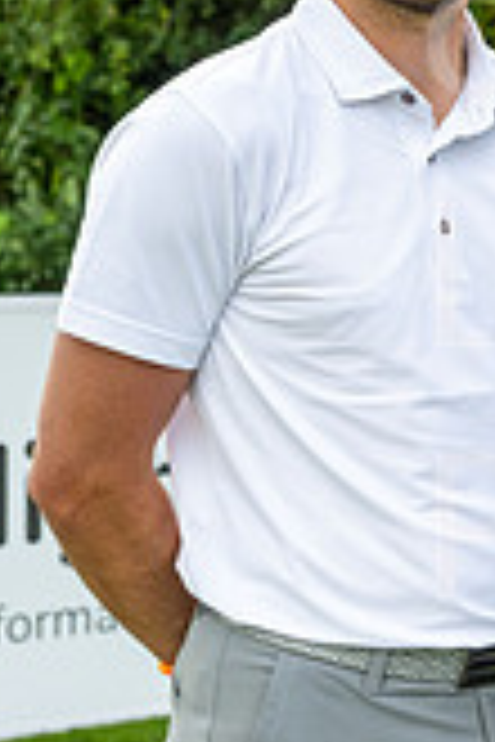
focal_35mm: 137
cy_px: 317
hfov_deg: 9.3
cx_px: 1017
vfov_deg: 15.0
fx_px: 2825
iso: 250
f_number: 4.5
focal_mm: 39
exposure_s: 1/400
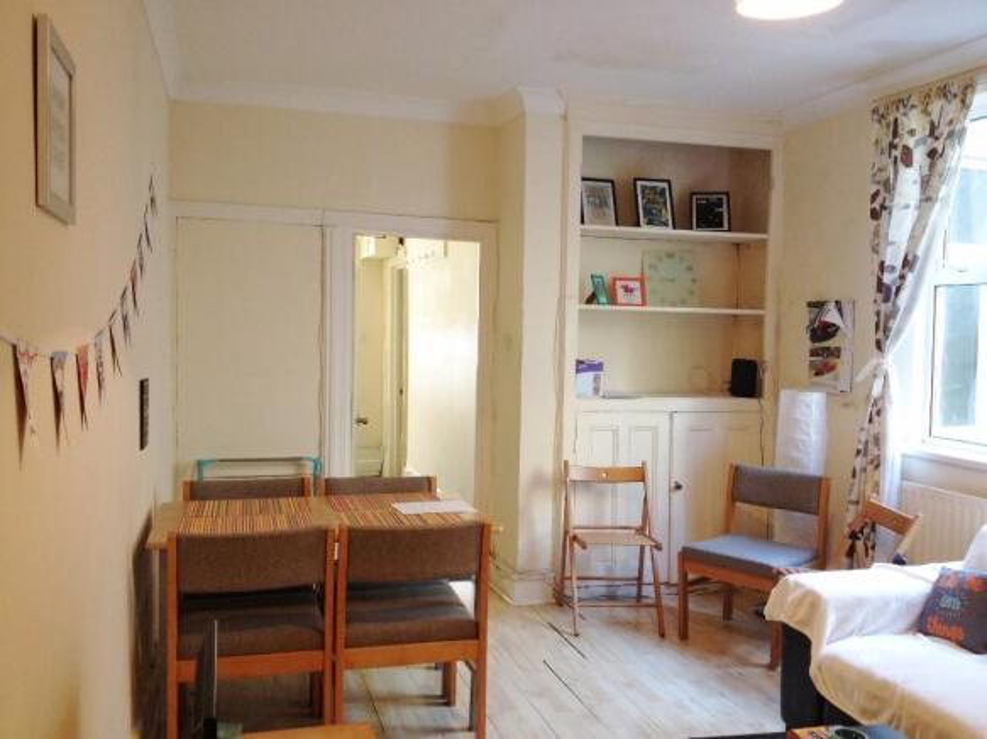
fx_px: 998
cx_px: 494
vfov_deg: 40.7
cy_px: 370
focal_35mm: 35
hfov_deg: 52.6
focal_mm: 4.28
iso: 160
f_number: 2.4
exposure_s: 1/20
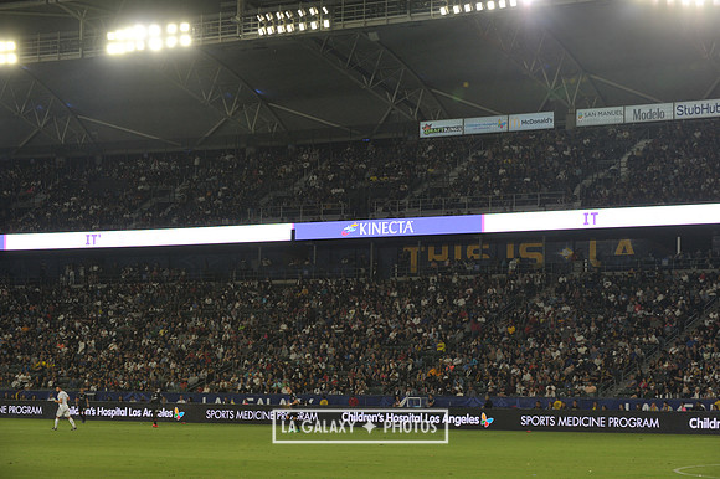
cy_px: 240
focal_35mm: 98
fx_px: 1959
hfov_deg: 20.8
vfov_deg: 13.9
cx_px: 360
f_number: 8
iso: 1250
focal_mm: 98
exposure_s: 1/250
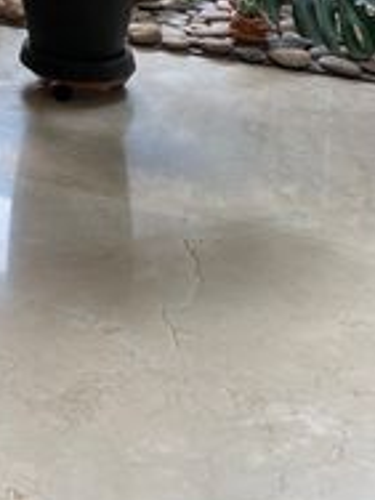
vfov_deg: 18.5
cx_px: -258
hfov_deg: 14.5
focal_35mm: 92
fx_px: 1329
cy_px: -278
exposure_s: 1/122
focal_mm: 4.25
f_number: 1.8
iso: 50
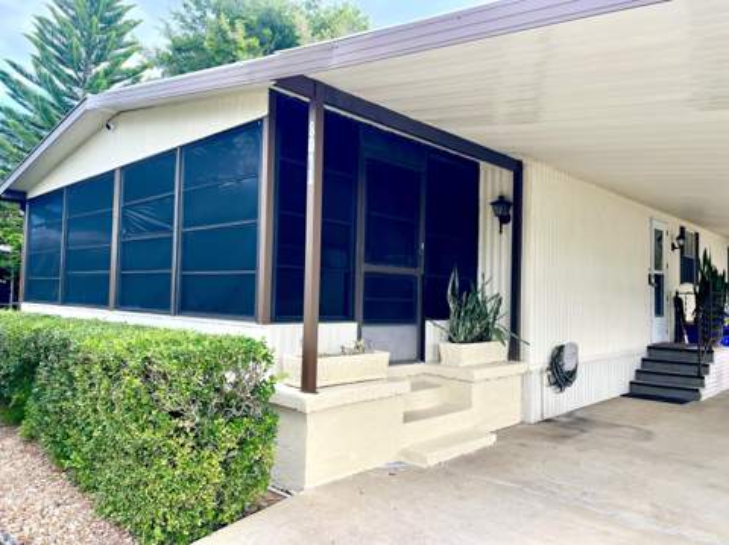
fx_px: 547
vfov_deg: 53.0
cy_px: 272
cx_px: 364
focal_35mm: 26
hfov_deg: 67.4
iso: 50
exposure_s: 1/353
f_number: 1.5
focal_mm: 5.7
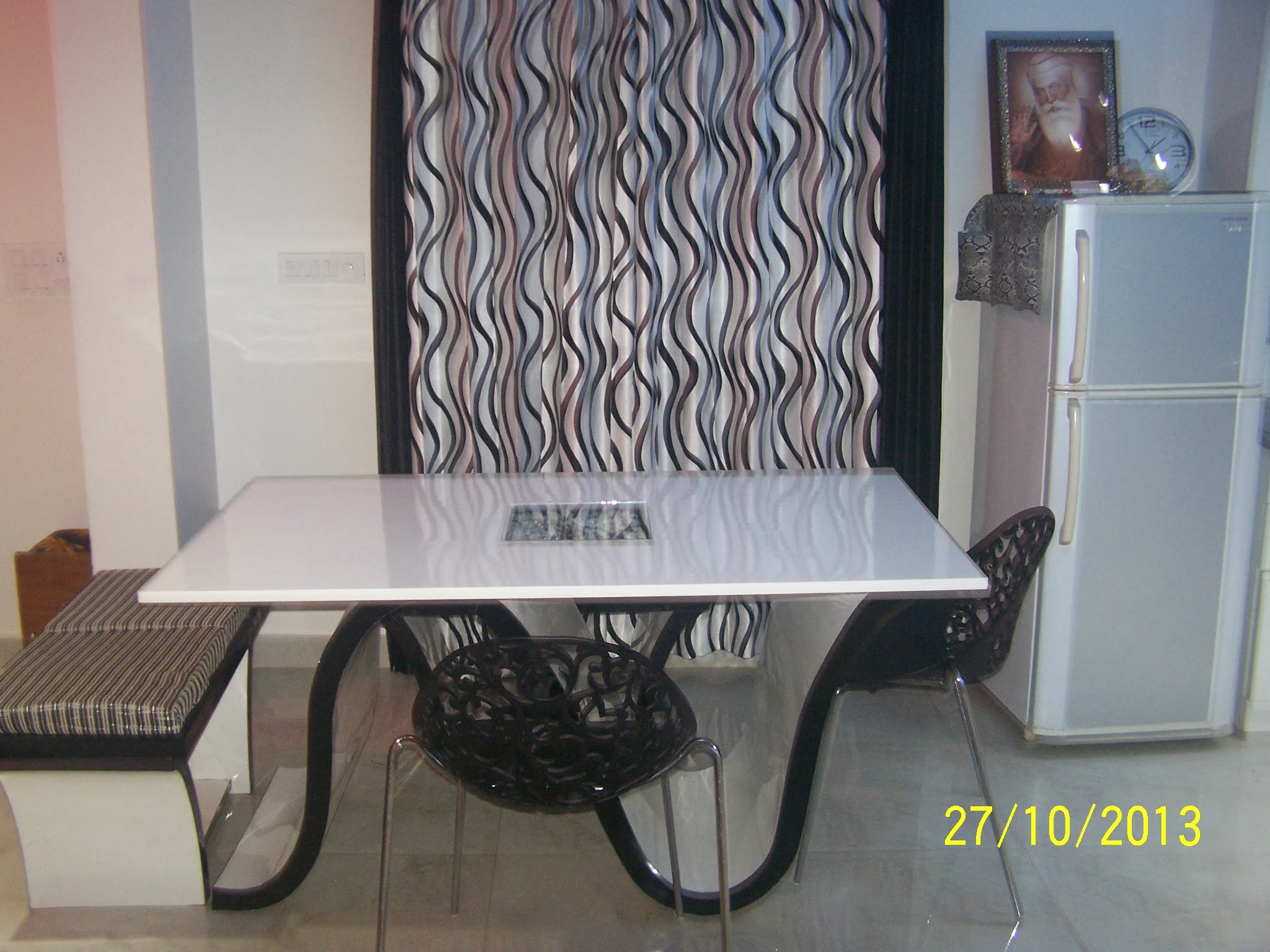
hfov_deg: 49.0
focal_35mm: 38
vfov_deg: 37.7
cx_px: 635
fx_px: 1394
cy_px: 476
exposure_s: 1/2
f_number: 2.8
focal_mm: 6.3
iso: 160
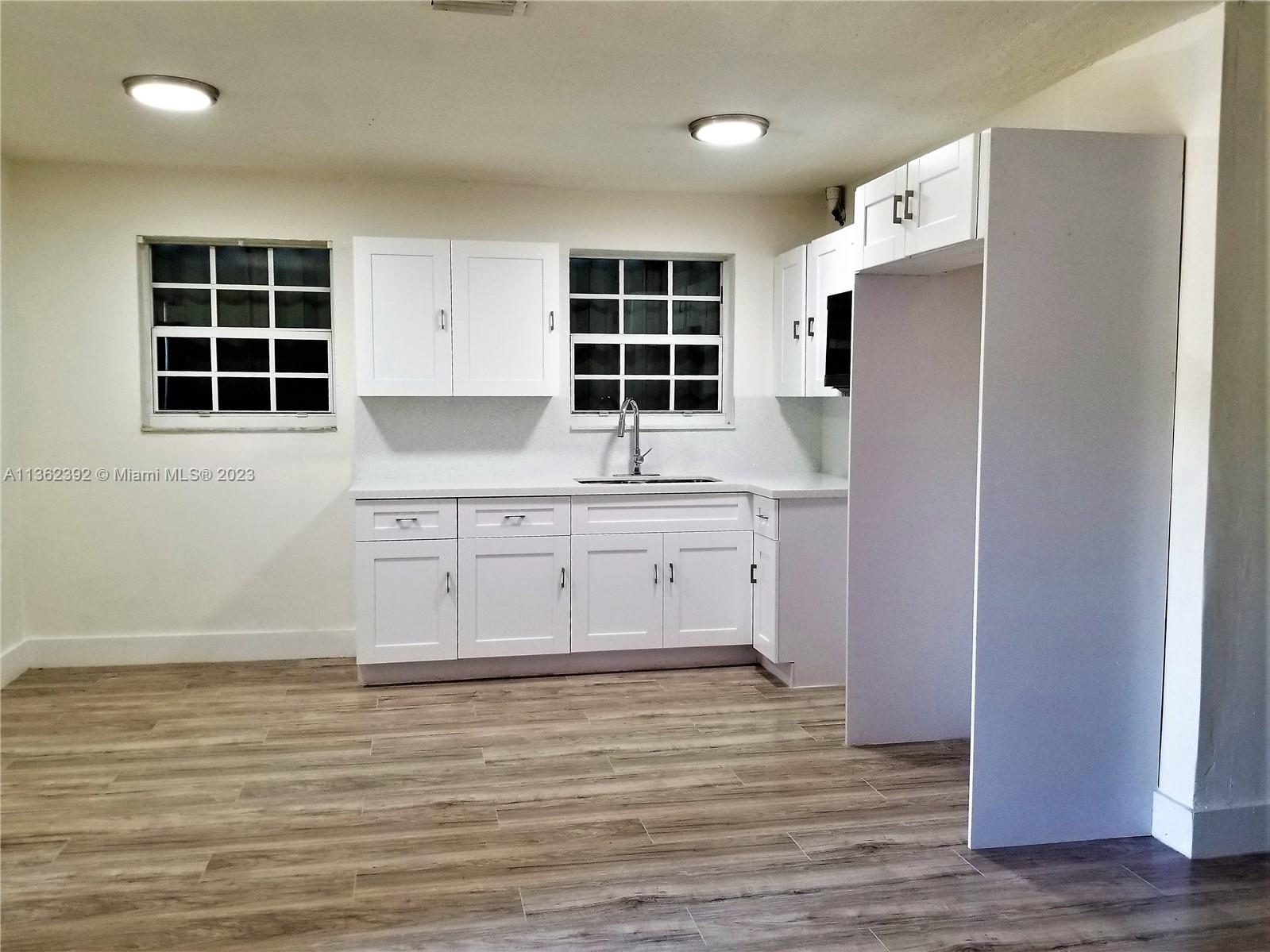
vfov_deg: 53.1
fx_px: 954
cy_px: 476
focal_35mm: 26
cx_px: 635
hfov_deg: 67.3
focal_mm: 4.25
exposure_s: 1/60
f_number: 1.7
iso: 160
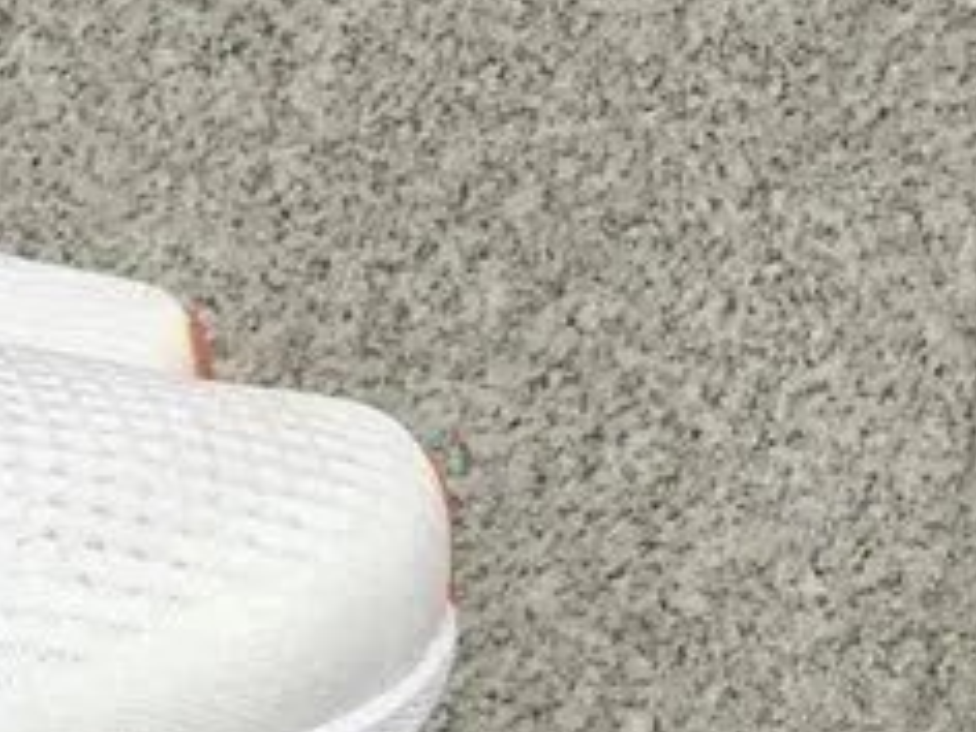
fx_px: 3327
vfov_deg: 12.2
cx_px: -835
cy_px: 899
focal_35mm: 118
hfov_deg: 14.5
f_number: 2.4
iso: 32
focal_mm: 3.3
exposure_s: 1/100
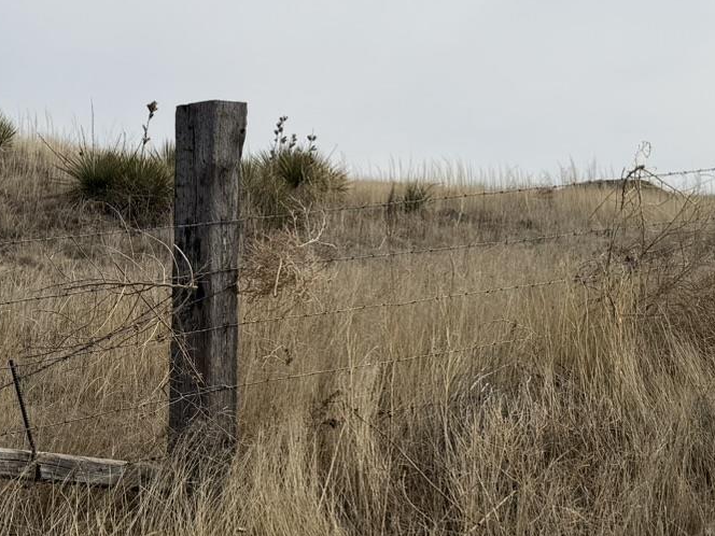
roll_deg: -1.1
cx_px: 106
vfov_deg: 19.8
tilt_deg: -2.3
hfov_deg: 25.7
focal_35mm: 74
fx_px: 1528
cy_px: 375
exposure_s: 1/8130
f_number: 1.78
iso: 80
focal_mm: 6.76
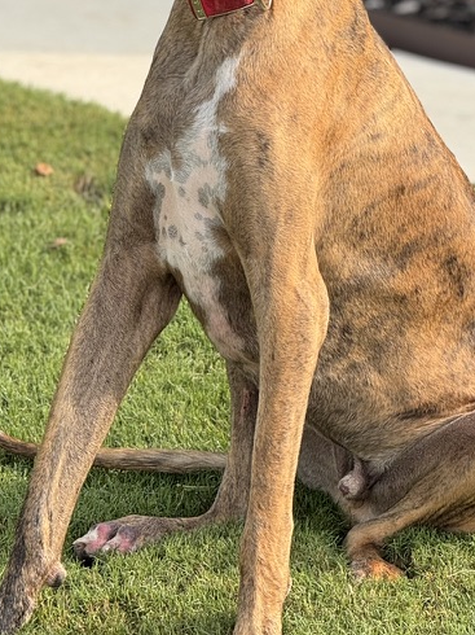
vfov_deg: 7.9
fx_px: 4596
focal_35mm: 251
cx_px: 273
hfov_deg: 5.9
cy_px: 80
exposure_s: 1/196
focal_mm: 15.66
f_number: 2.8
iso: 50
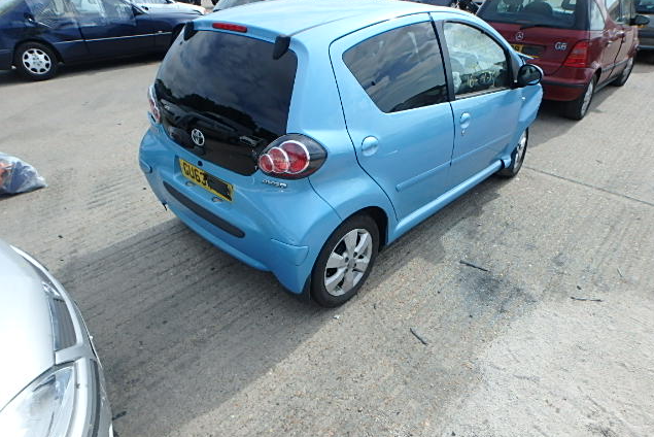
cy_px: 226
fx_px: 400
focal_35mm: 22
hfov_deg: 78.6
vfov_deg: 57.3
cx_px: 329
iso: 125
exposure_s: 1/640
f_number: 3.5
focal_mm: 3.7
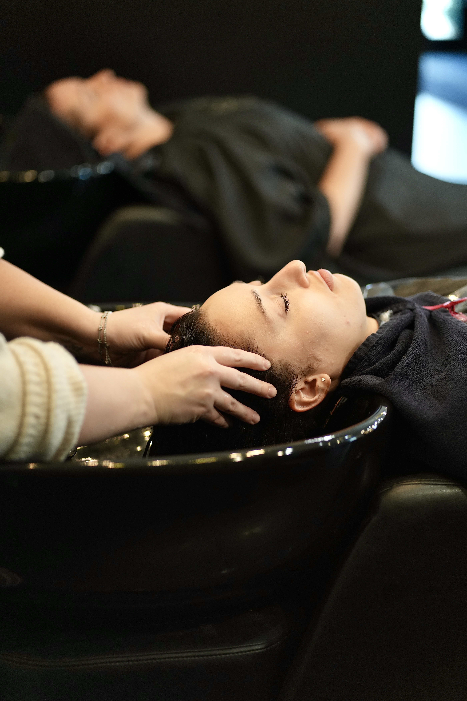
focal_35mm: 85
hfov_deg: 16.1
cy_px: 350
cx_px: 234
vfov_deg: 23.9
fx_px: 1654
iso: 1250
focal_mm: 85
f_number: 1.8
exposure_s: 1/250
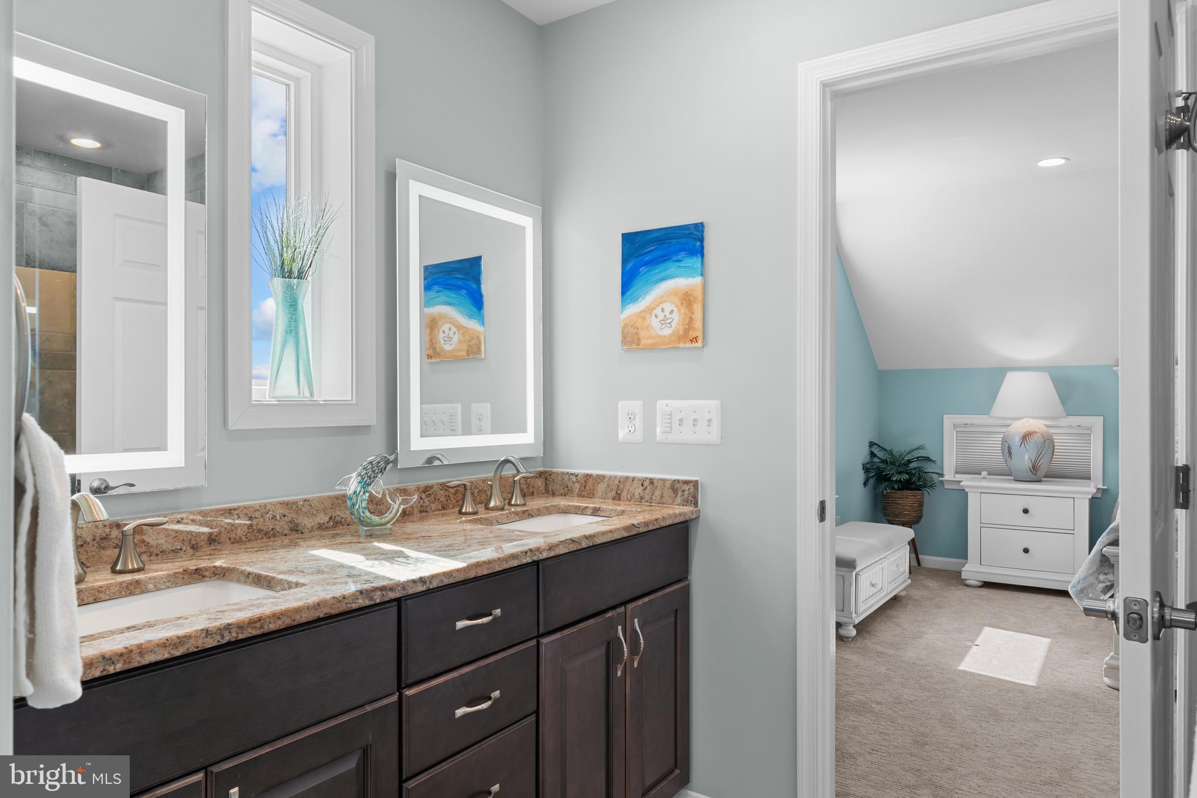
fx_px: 753
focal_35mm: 23
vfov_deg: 55.8
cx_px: 598
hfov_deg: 77.0
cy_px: 399
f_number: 7.1
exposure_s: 1/5
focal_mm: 15.1
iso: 200
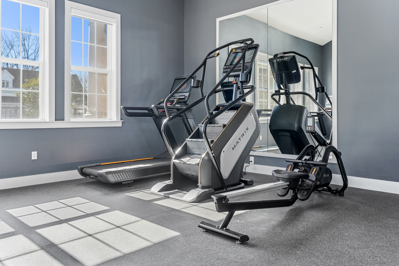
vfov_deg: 46.4
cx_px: 200
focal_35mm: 28
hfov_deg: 65.5
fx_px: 310
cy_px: 133
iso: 200
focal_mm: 28
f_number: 10
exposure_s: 1/25
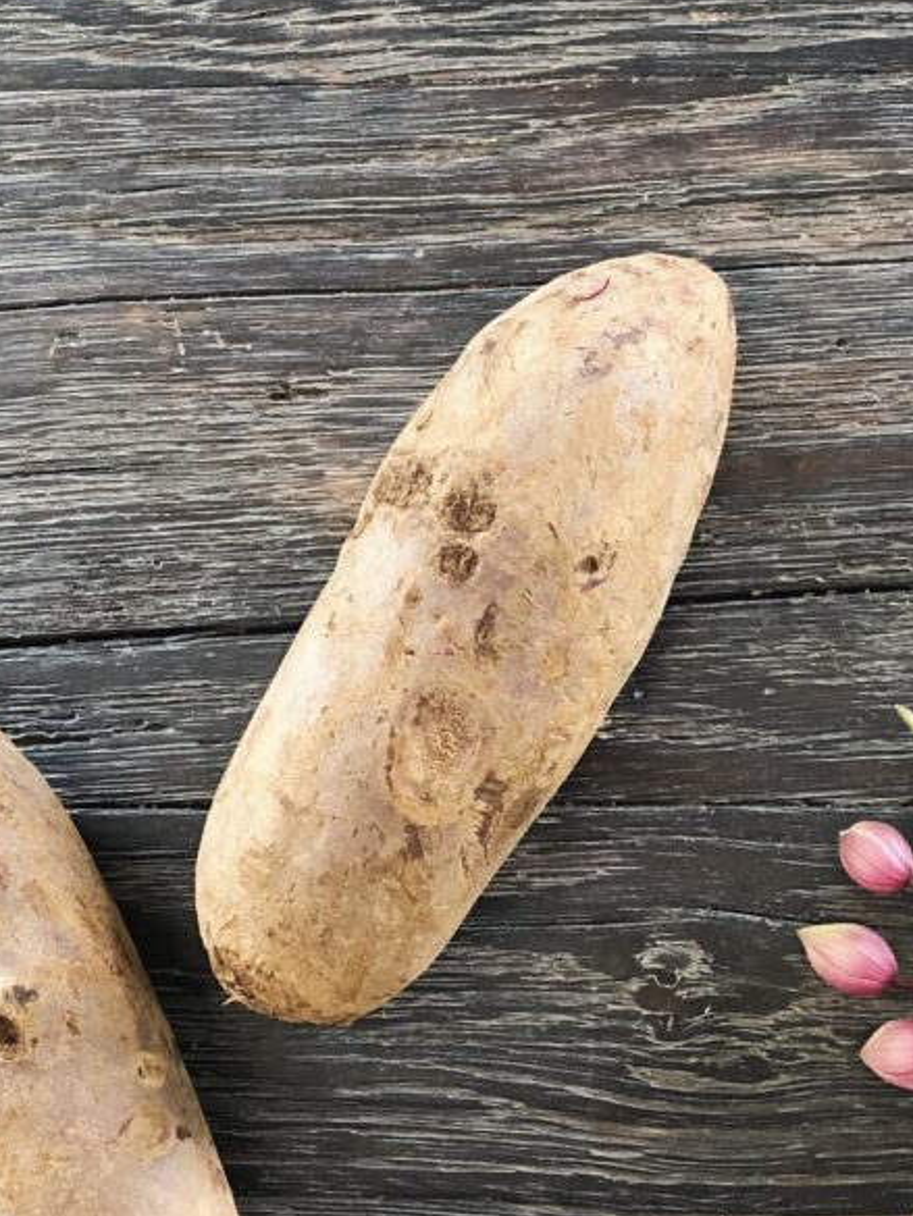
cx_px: 715
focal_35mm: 49
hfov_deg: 29.1
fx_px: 1723
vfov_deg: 38.0
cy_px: 904
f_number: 1.8
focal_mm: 3.99
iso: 100
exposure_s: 1/12
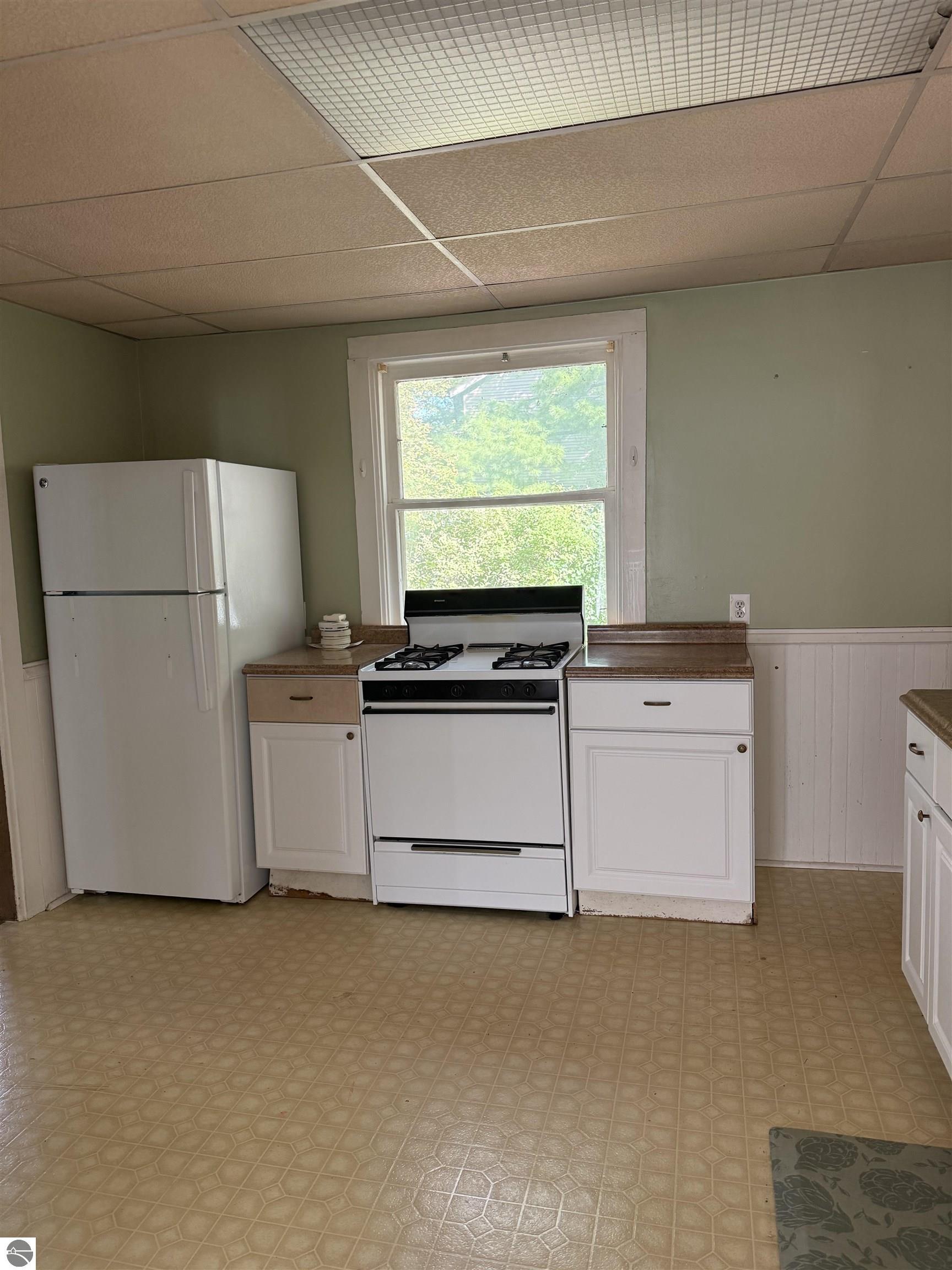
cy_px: 635
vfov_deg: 71.6
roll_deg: +1.9
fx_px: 880
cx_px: 476
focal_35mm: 24
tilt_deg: -4.4
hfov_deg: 56.8
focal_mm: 6.76
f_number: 1.78
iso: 200
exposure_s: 1/121
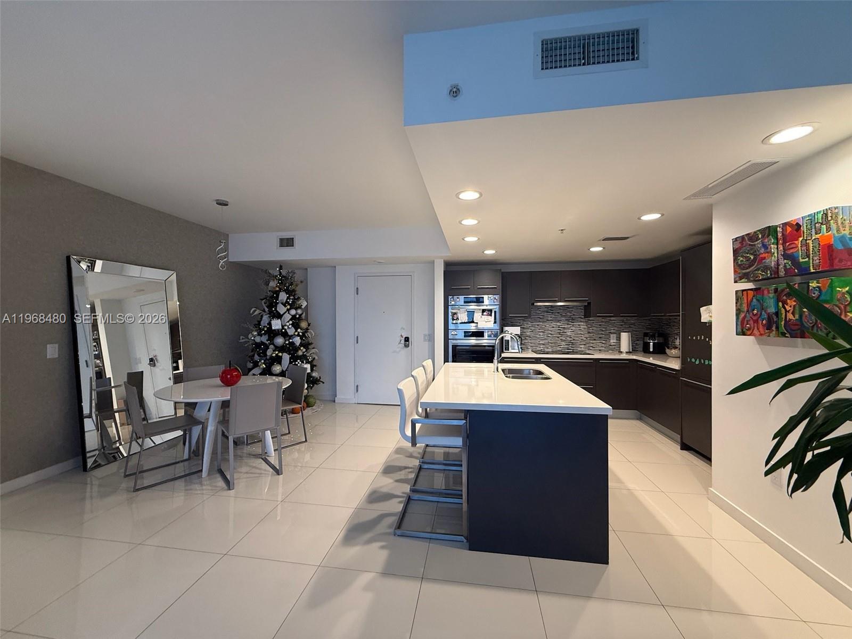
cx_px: 426
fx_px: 345
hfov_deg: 102.1
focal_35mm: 14
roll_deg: -0.2
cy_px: 320
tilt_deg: +0.3
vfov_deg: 85.7
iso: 160
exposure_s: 1/60
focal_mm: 2.22
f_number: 2.2
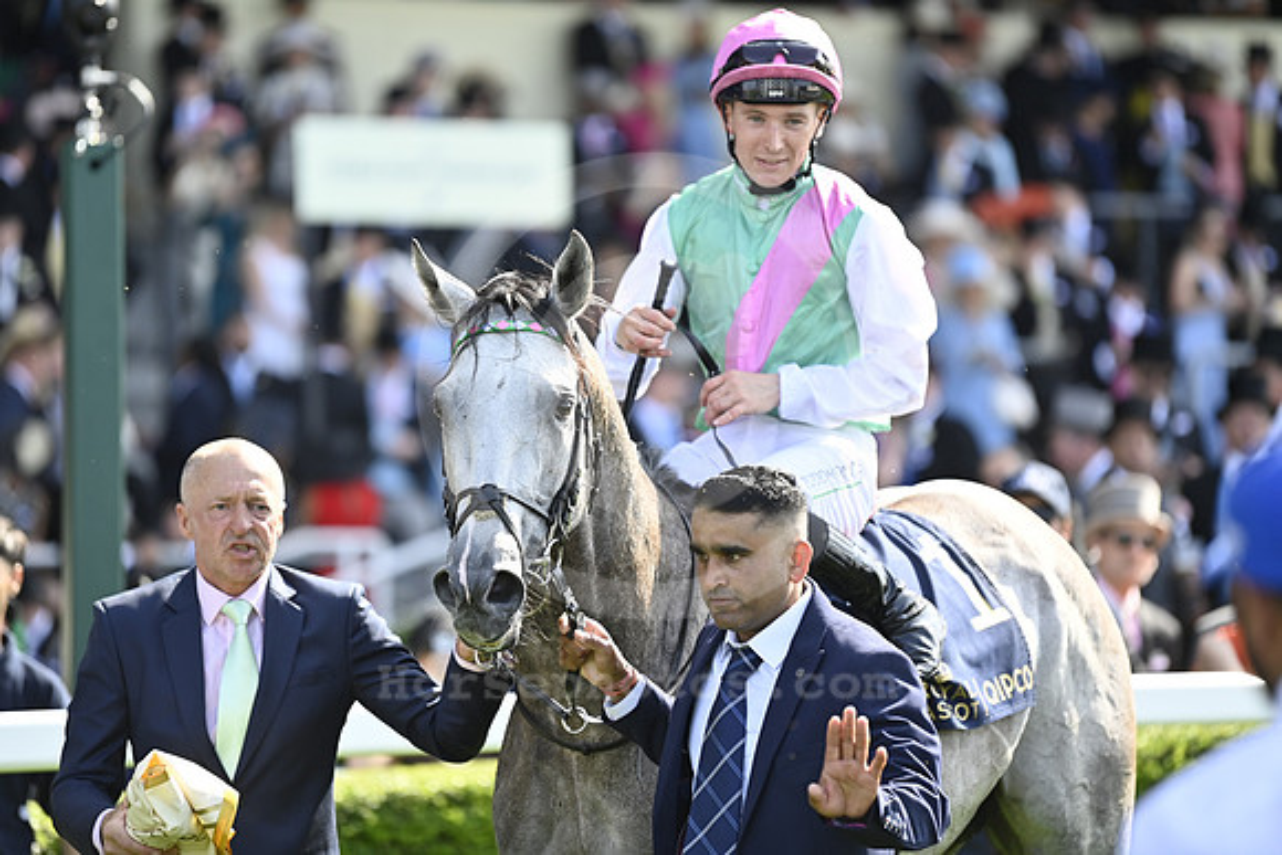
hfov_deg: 10.3
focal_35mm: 200
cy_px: 428
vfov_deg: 6.9
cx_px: 641
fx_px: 7124
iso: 450
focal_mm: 200
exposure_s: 1/1600
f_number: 2.8
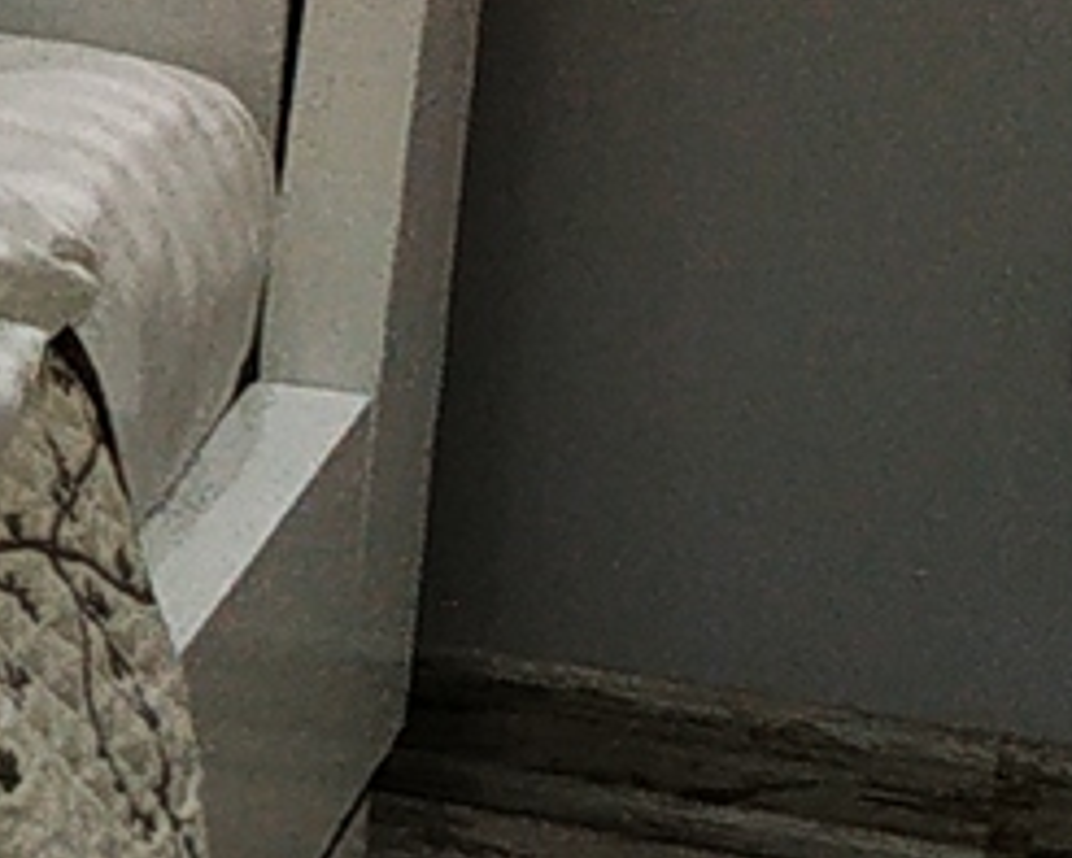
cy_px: -13
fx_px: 6189
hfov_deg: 7.9
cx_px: -2636
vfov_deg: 7.9
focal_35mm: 195
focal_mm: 3.94
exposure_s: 1/60
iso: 160
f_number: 1.9
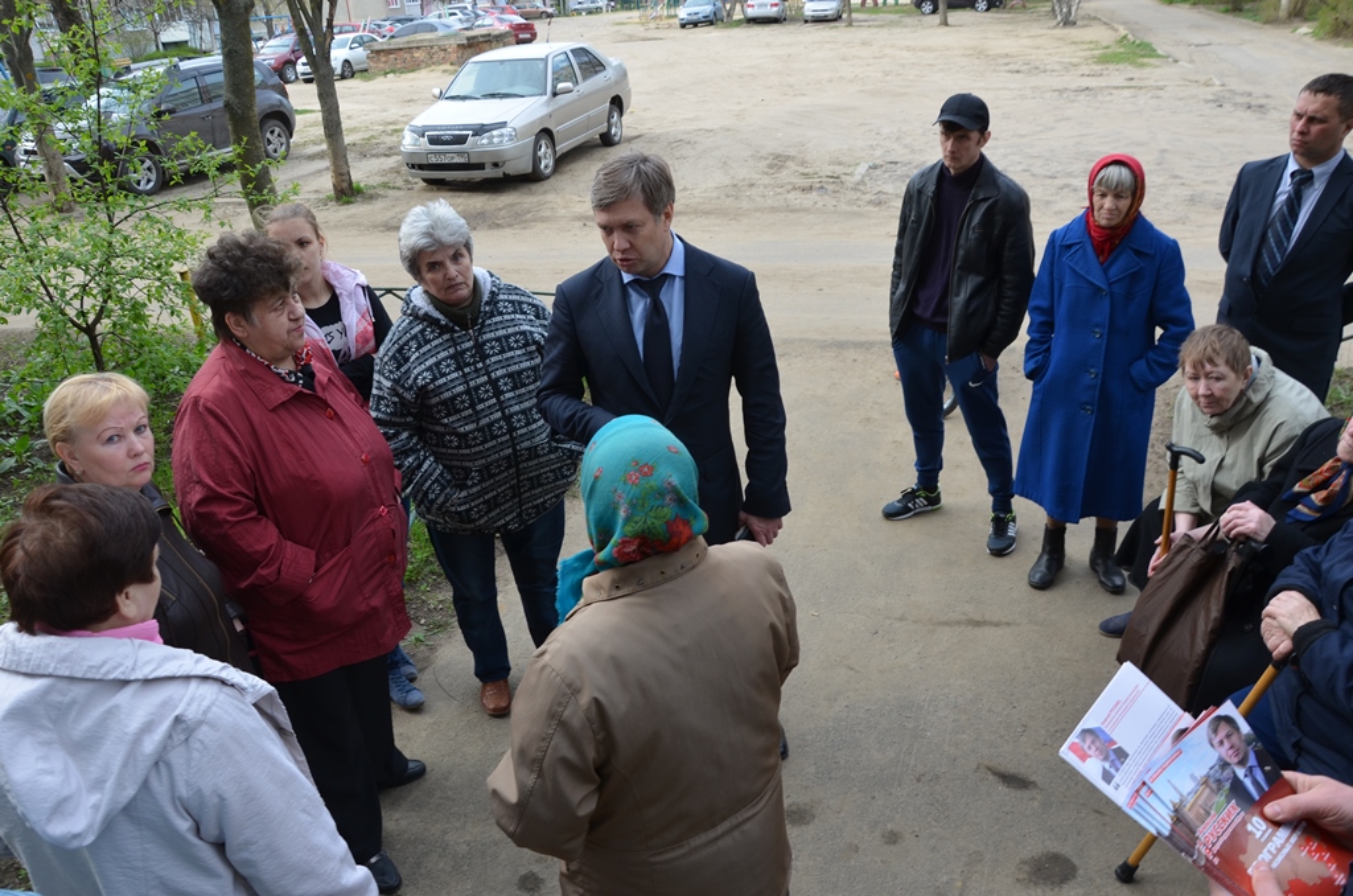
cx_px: 676
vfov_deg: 47.7
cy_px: 448
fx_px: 1013
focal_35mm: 27
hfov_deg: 67.5
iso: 200
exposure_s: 1/160
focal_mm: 18
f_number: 6.3
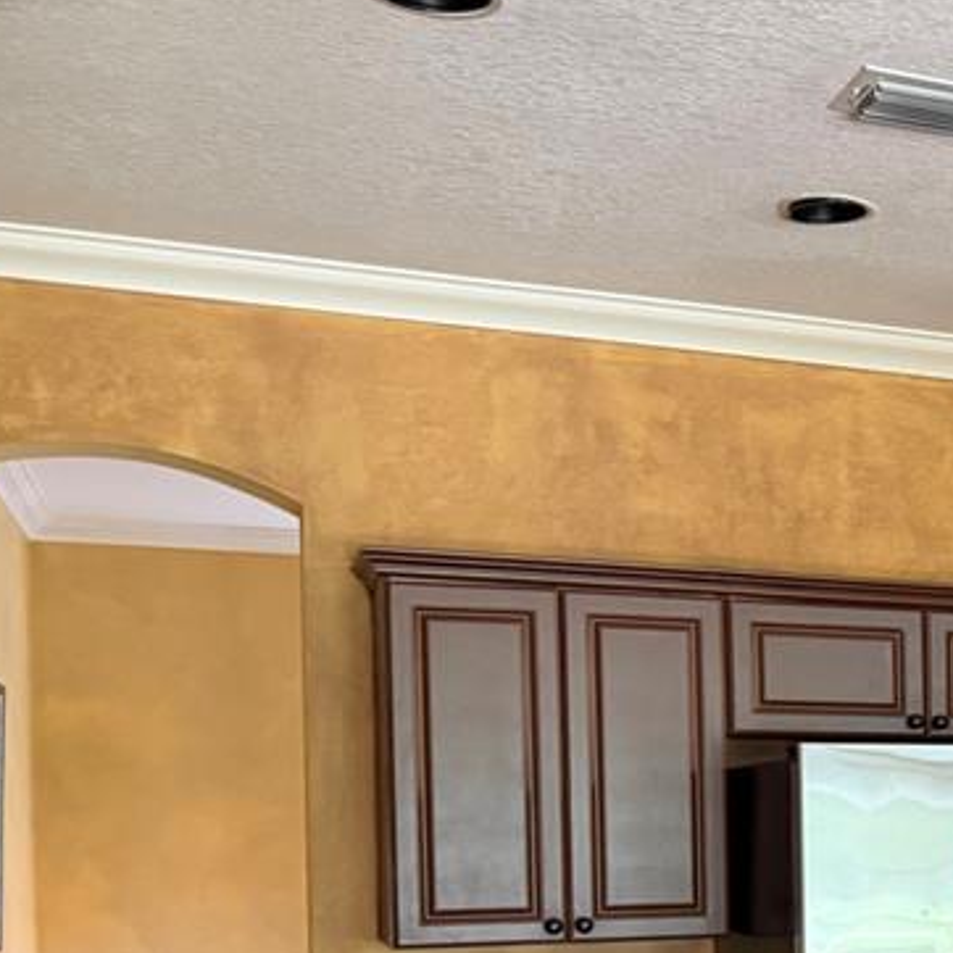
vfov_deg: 27.4
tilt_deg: -1.8
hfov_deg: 24.9
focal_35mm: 60
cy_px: 885
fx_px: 1869
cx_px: 1227
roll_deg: +1.3
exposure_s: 1/60
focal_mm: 6.76
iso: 500
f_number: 1.78
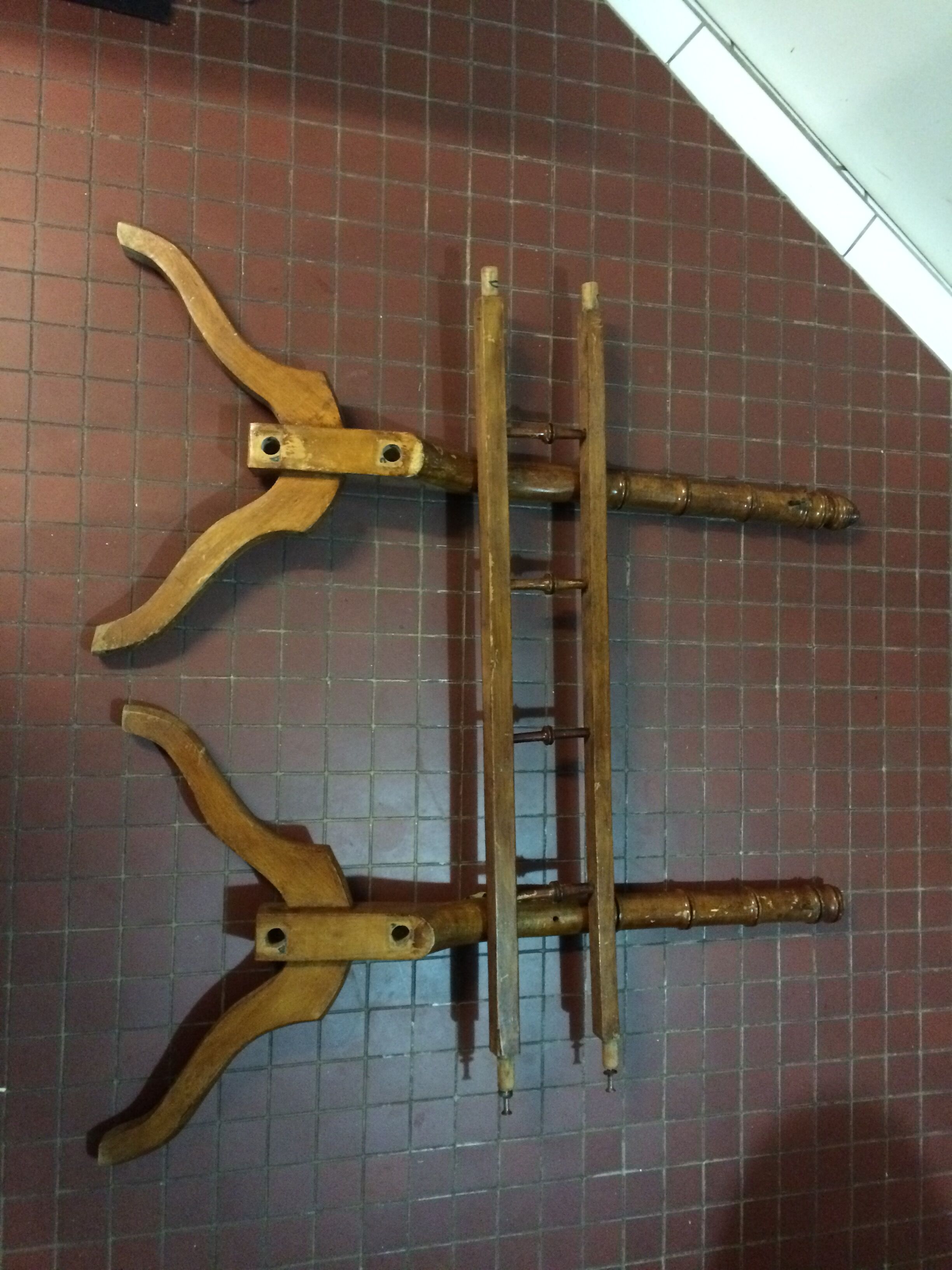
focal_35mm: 29
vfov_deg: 61.7
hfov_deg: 48.2
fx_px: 1063
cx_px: 476
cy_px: 635
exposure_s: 1/17
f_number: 2.2
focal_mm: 4.15
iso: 500
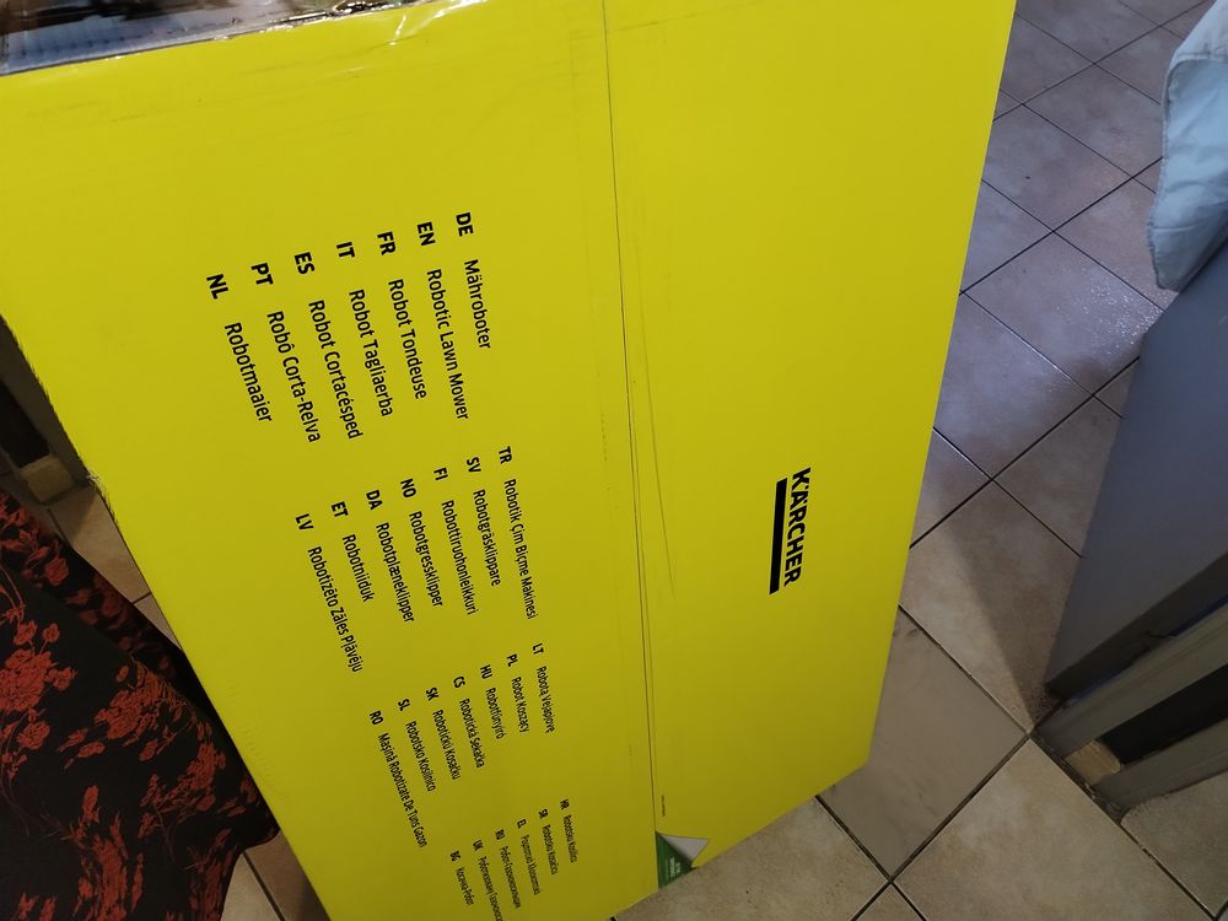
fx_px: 1029
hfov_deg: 61.7
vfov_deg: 48.2
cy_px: 460
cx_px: 614
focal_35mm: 29
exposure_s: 1/30
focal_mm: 4.75
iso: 458
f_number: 1.8
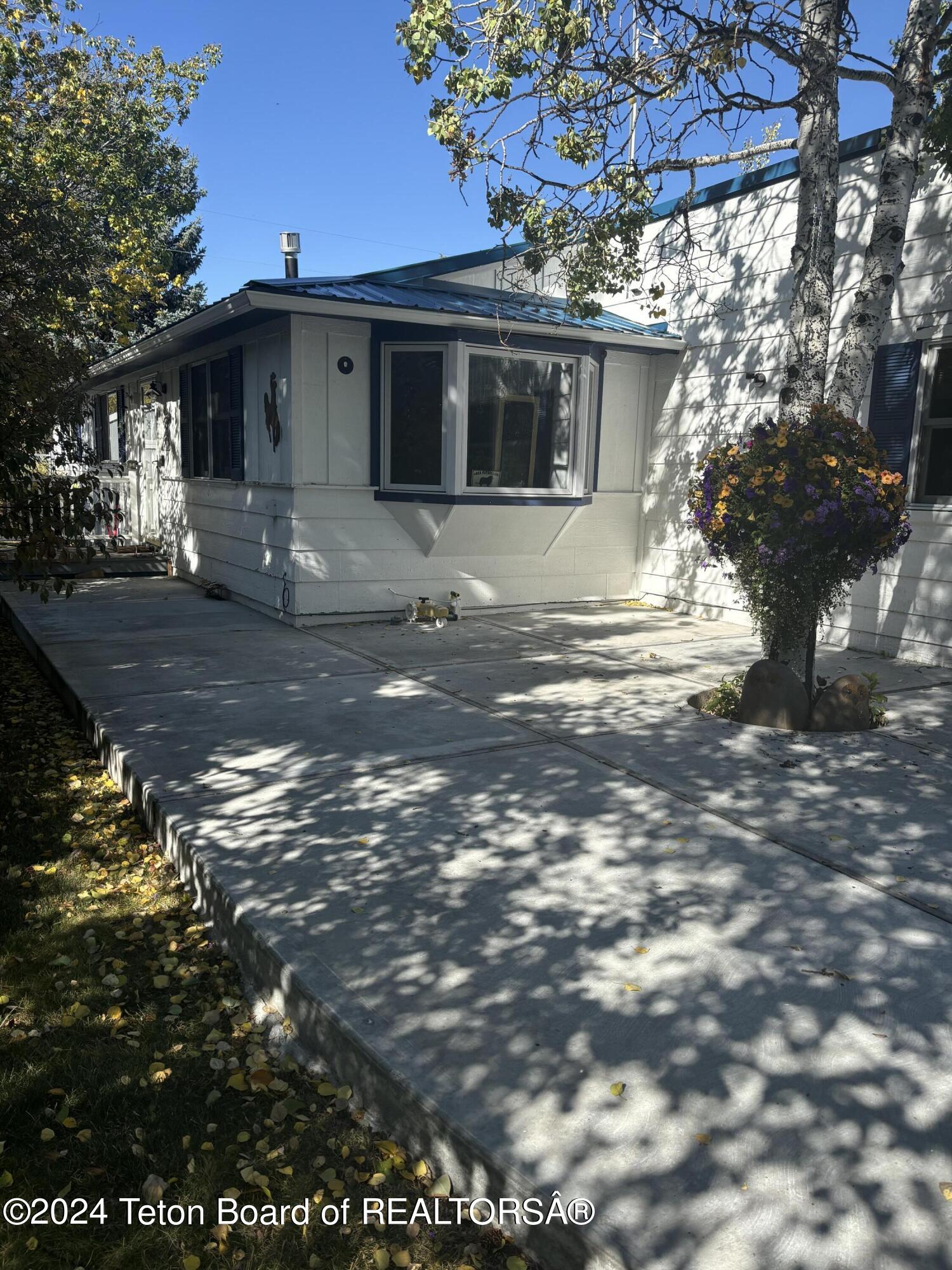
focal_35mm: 26
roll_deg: -2.4
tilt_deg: -11.1
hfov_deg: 53.1
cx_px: 476
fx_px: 953
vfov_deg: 67.3
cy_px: 635
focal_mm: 5.96
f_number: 1.6
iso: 50
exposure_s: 1/1616
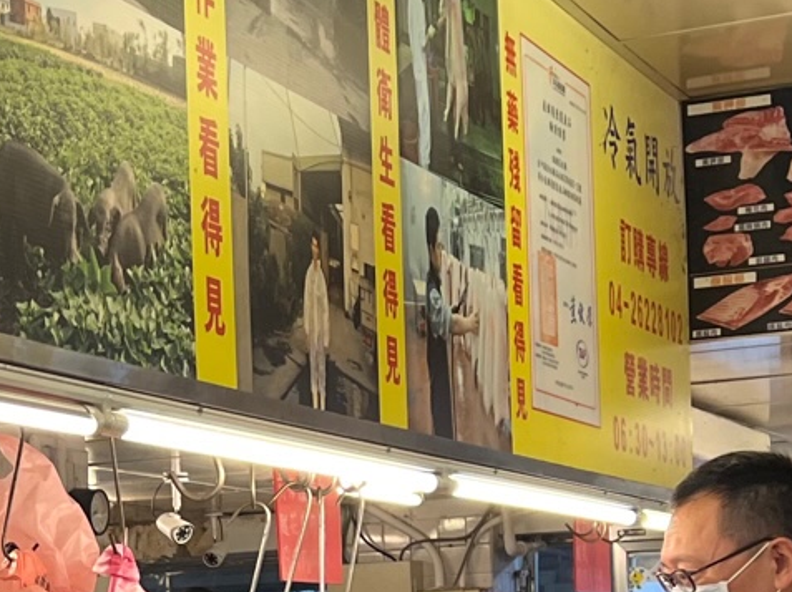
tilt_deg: +0.2
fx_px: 2515
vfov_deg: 13.1
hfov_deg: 17.4
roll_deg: +1.1
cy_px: 713
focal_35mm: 110
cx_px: -53
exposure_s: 1/120
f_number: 1.5
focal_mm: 5.7
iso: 100
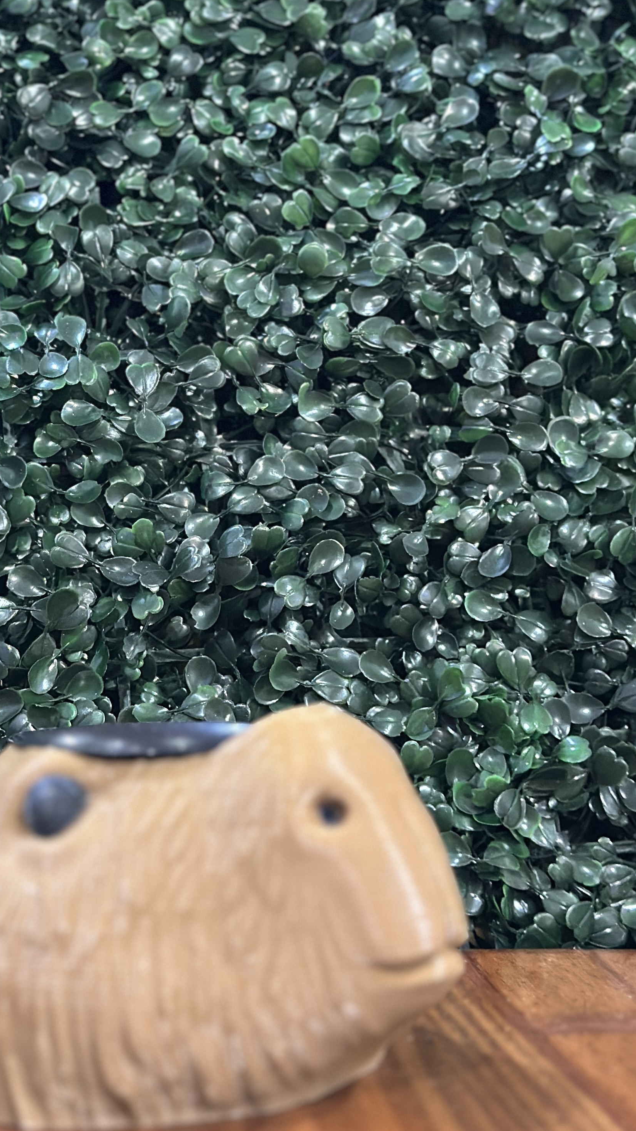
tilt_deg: +5.0
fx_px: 2159
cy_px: 382
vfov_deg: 29.2
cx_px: 154
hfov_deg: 16.7
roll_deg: -0.3
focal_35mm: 72
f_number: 1.78
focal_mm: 6.86
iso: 640
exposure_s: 1/33
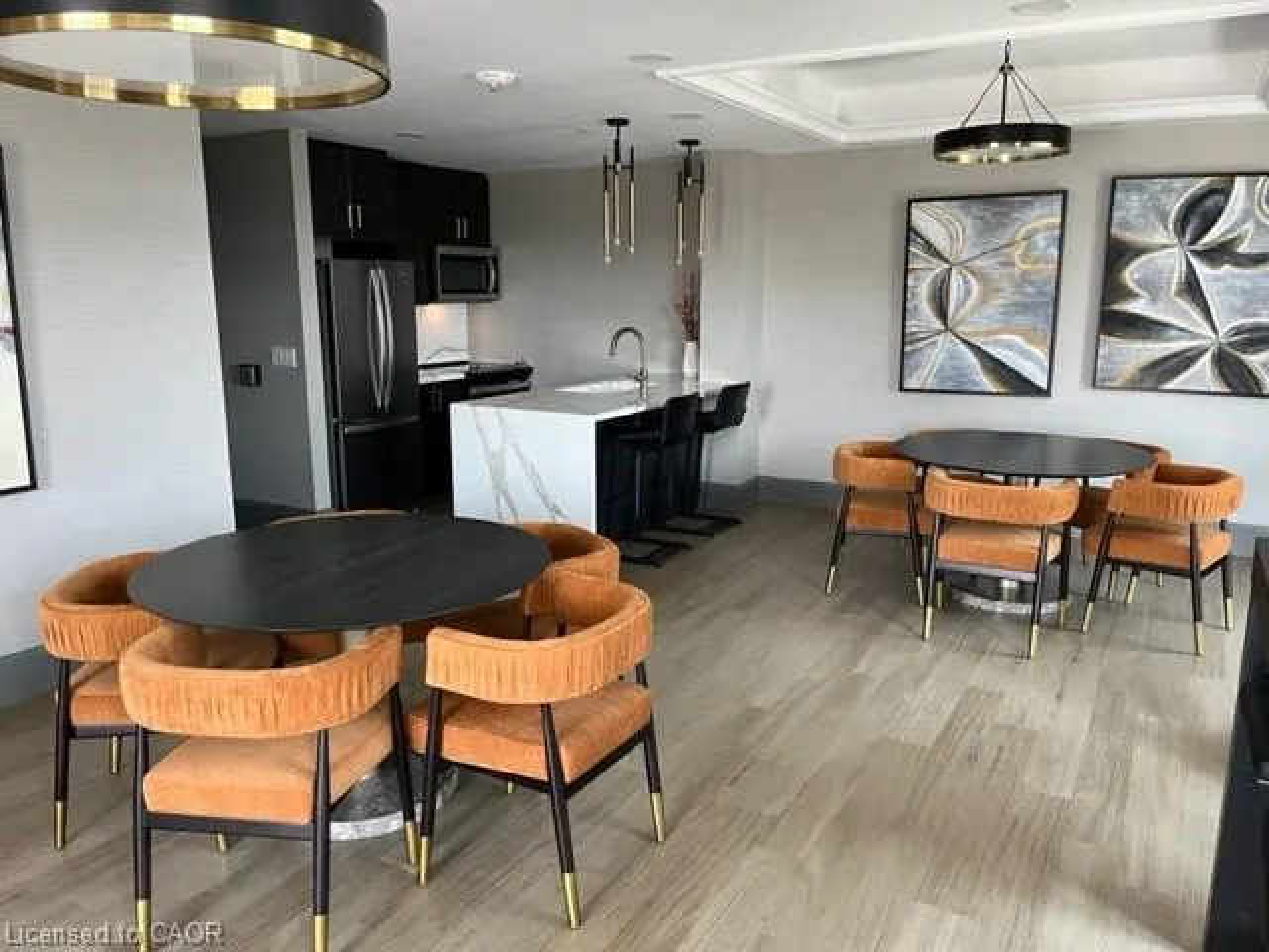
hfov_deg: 67.3
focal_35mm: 26
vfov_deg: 53.1
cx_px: 634
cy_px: 476
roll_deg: -0.4
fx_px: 953
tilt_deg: -12.3
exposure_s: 1/86
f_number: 1.6
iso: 125
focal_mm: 5.1
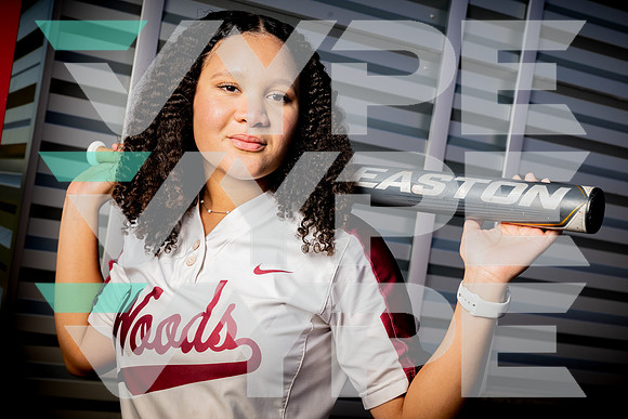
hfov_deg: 36.2
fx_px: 960
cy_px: 210
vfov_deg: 24.6
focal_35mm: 55
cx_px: 314
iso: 125
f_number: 10
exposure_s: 1/250
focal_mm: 55
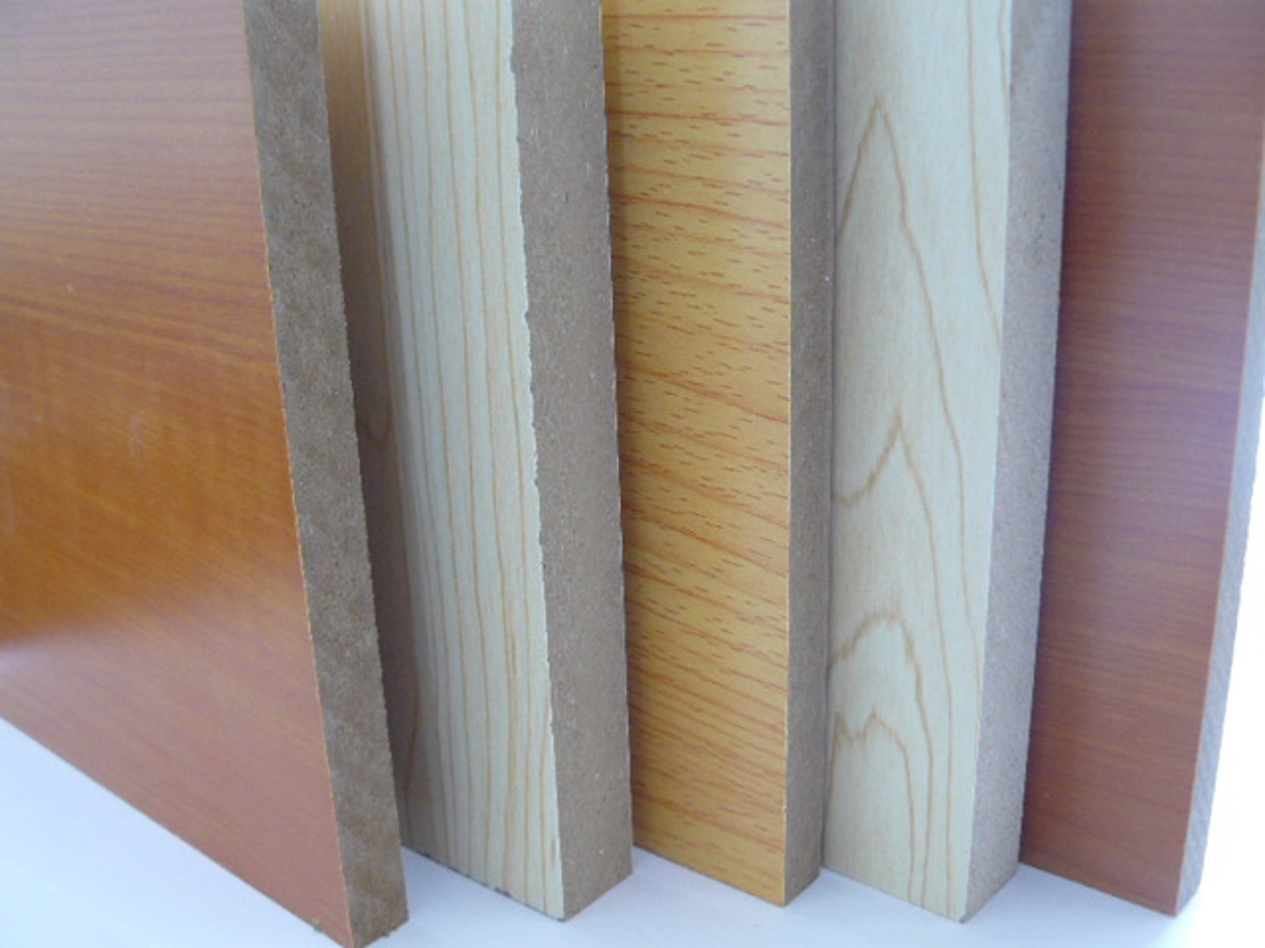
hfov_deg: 51.4
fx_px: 1316
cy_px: 474
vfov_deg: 39.7
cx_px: 632
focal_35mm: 36
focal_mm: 6
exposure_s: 1/15
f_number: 2.8
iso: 200
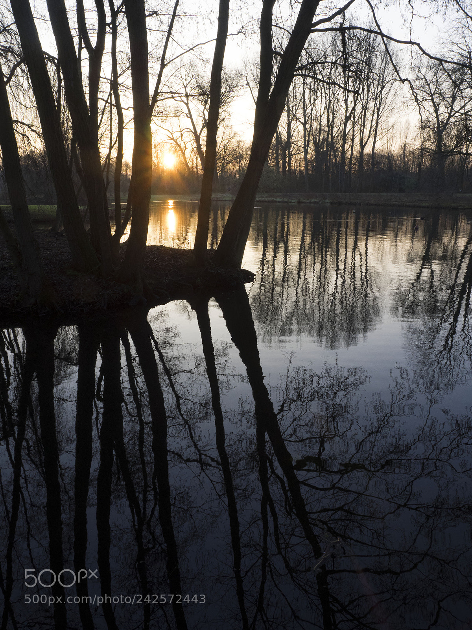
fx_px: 436
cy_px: 315
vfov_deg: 71.6
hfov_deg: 56.8
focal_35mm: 24
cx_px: 236
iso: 400
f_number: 11
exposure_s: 1/50
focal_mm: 12
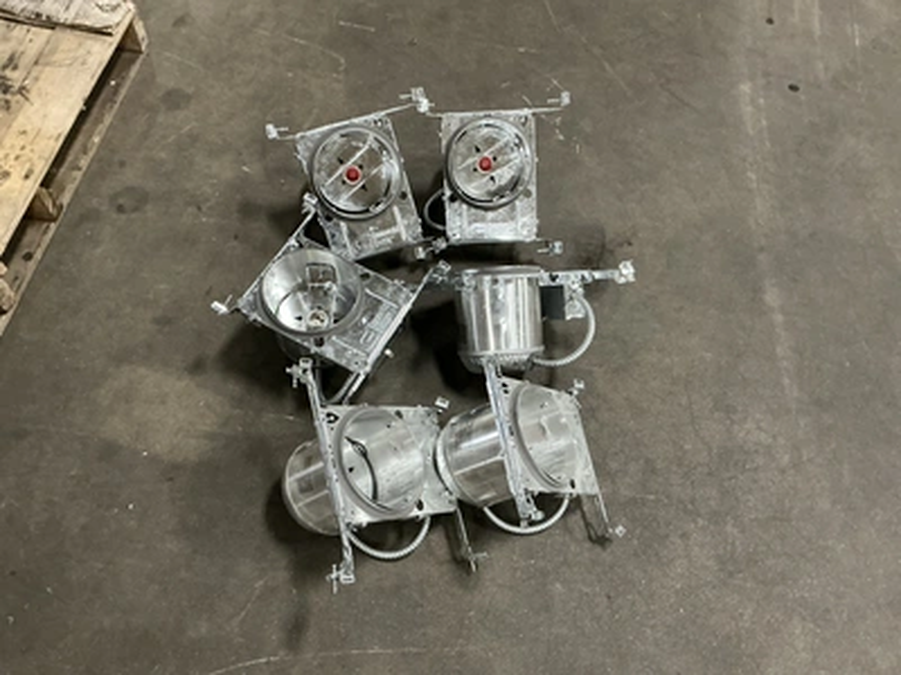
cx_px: 450
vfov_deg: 49.7
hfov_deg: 63.4
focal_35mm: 28
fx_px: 729
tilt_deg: -59.5
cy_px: 338
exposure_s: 1/40
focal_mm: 3
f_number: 1.8
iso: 320
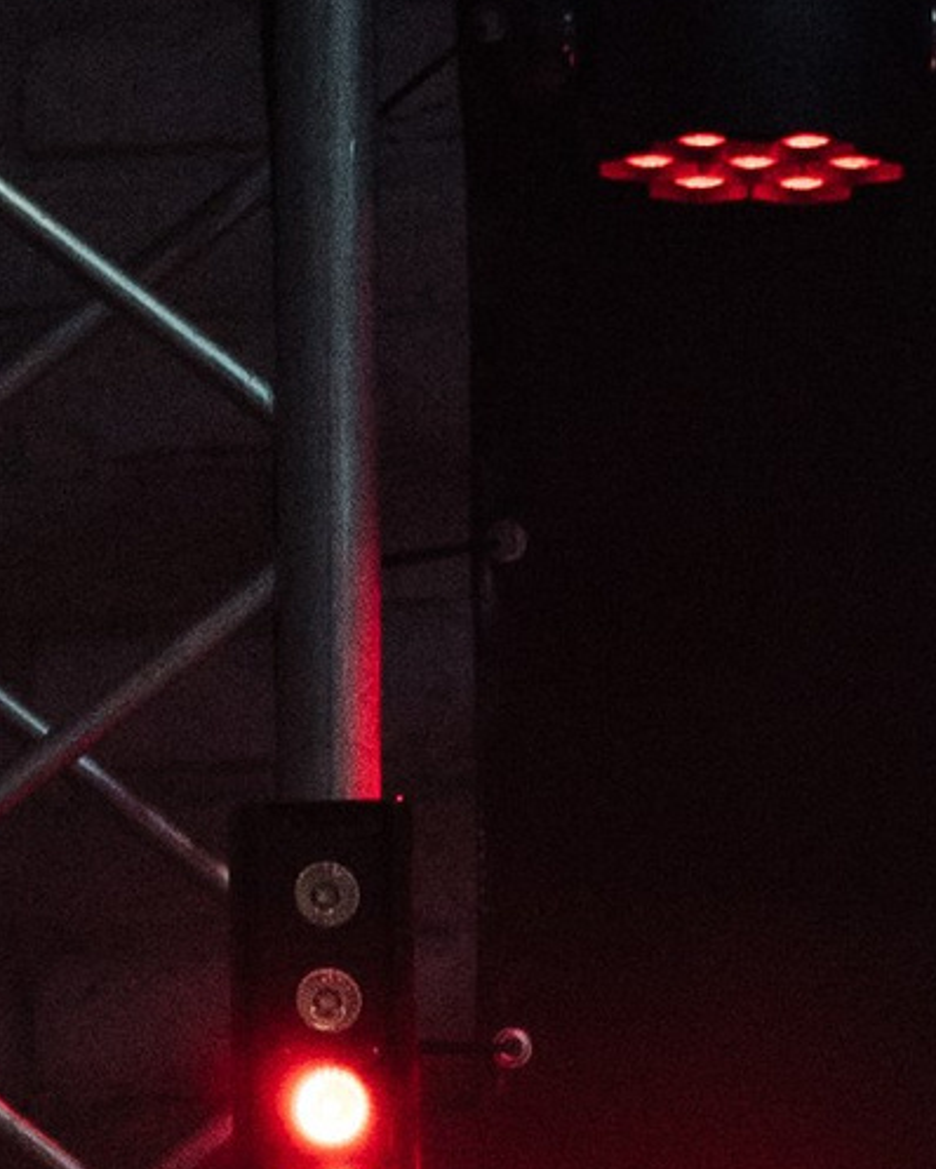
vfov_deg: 1.9
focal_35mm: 1036
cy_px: 3281
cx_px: 2549
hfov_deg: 1.5
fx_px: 35852
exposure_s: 1/500
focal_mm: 143
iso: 2000
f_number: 2.8
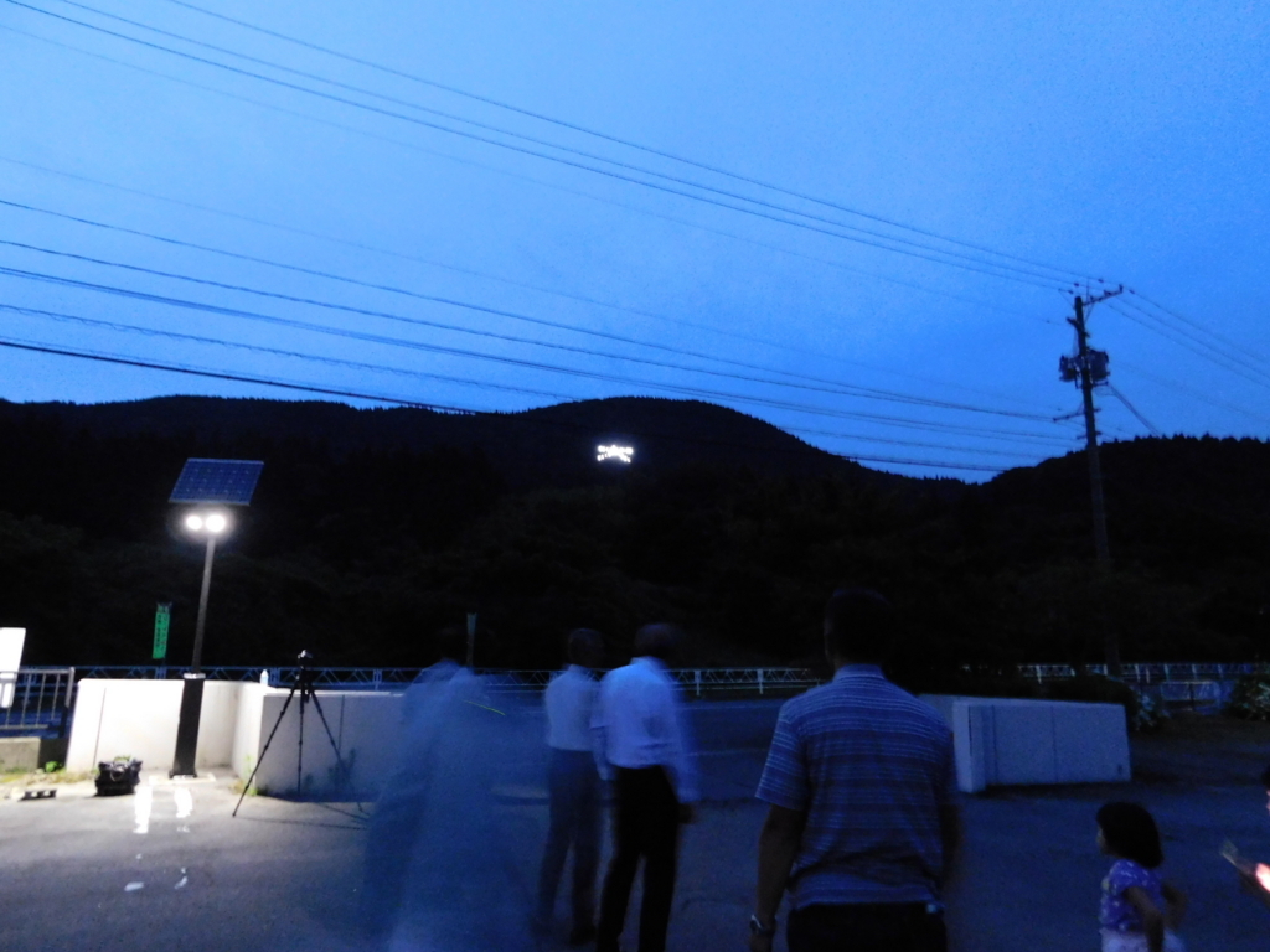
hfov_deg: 73.9
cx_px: 635
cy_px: 476
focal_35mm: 23
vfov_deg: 58.9
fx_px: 844
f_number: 3
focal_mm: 4
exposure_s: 1
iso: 800
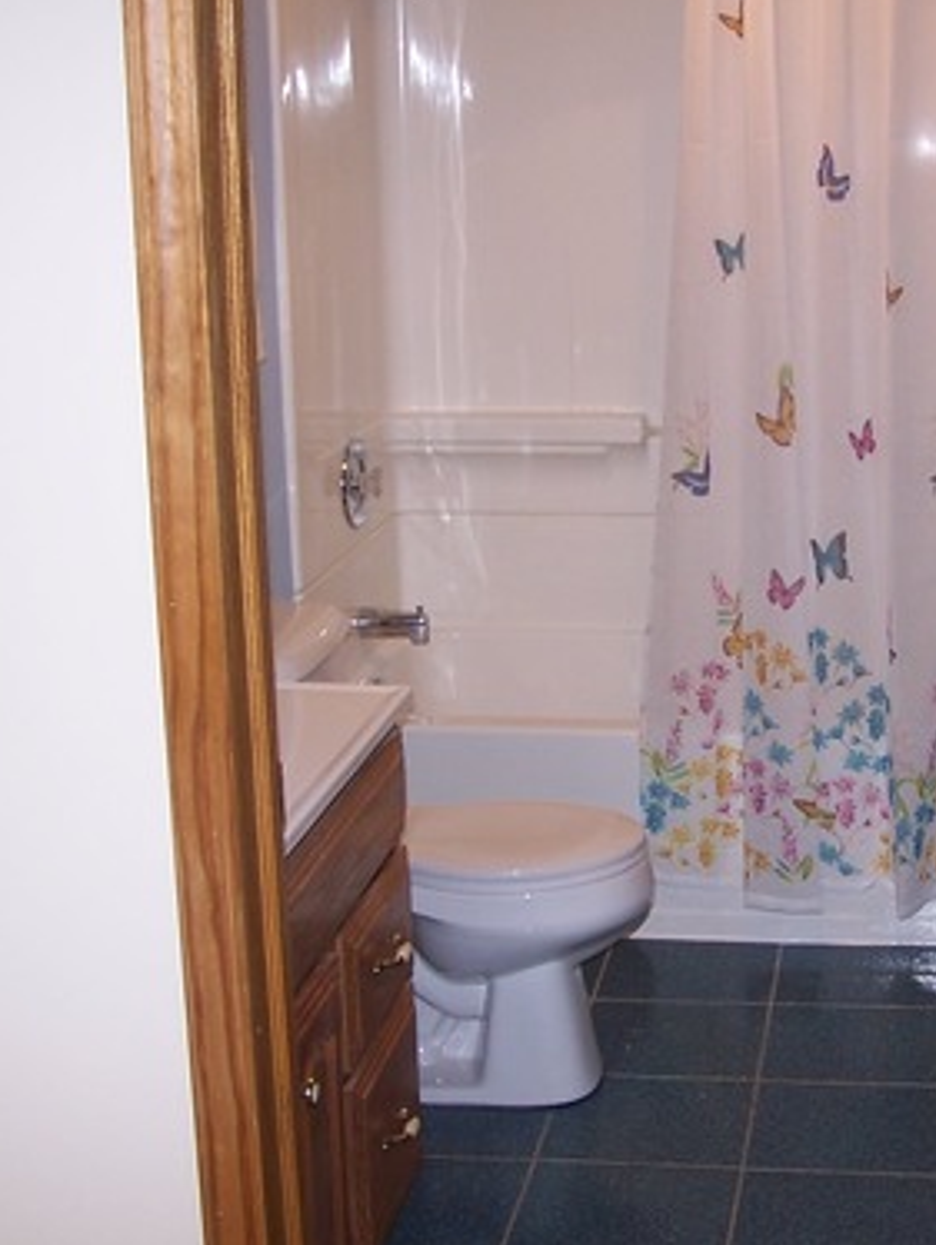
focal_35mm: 65
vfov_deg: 29.8
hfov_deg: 22.4
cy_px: 566
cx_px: 729
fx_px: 2341
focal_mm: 6.3
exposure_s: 1/60
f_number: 2.8
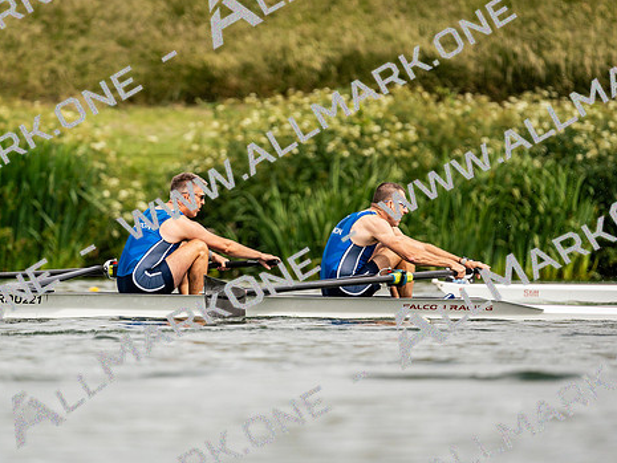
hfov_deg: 2.8
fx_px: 12819
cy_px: 243
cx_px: 281
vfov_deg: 2.1
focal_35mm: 719
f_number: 6.3
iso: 320
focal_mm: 600
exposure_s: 1/2000
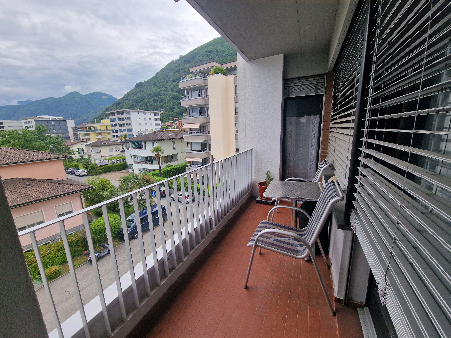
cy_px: 169
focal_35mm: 13
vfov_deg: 89.9
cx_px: 226
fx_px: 169
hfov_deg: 106.2
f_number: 2.2
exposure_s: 1/1180
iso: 50
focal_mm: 2.2
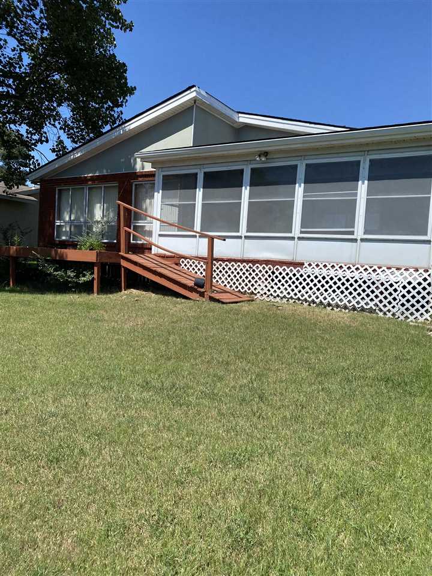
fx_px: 433
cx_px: 216
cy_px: 288
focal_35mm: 26
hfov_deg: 53.1
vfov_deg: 67.3
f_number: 1.8
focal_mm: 4.25
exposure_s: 1/3040
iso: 32
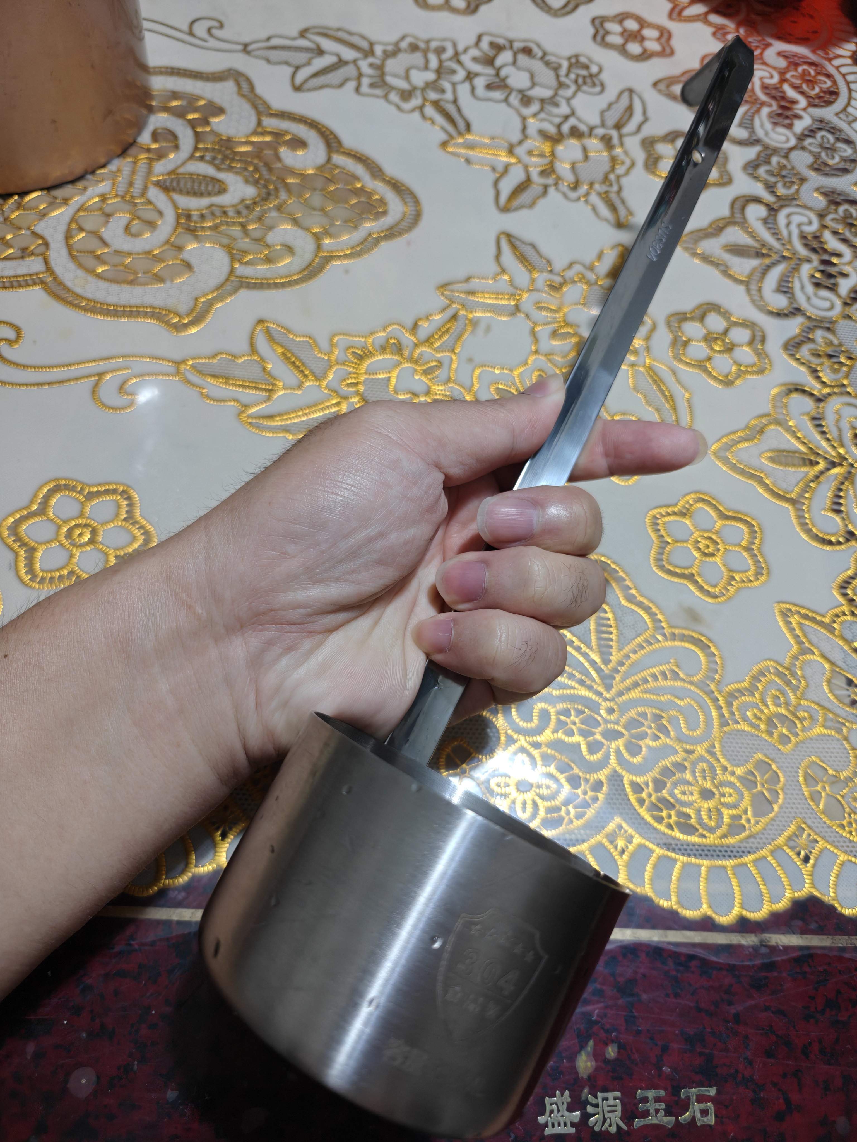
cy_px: 571
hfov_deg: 58.9
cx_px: 428
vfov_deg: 73.9
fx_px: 759
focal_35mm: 23
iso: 320
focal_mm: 6.06
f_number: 1.6
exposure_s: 1/100
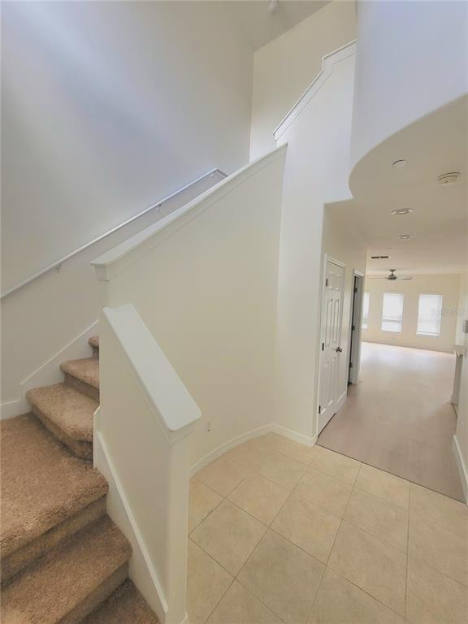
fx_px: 234
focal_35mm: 13
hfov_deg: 89.9
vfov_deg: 106.2
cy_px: 312
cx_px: 234
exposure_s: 1/60.2
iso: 200
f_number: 2.2
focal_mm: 1.74
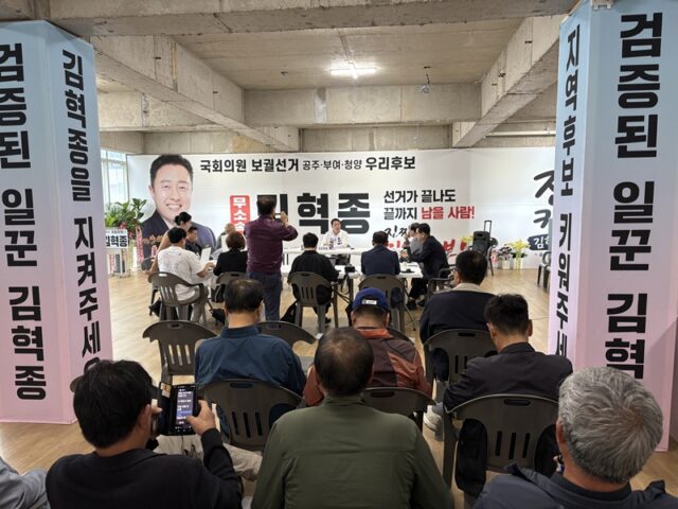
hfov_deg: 67.3
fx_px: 509
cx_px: 339
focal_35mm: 26
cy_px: 254
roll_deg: +0.8
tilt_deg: -6.0
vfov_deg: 53.1
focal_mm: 5.96
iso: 100
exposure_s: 1/120
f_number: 1.6
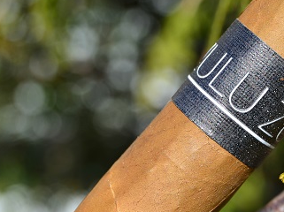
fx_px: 1163
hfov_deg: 13.8
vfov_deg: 10.4
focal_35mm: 142
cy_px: 114
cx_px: 241
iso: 160
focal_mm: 55
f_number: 10
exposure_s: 1/320
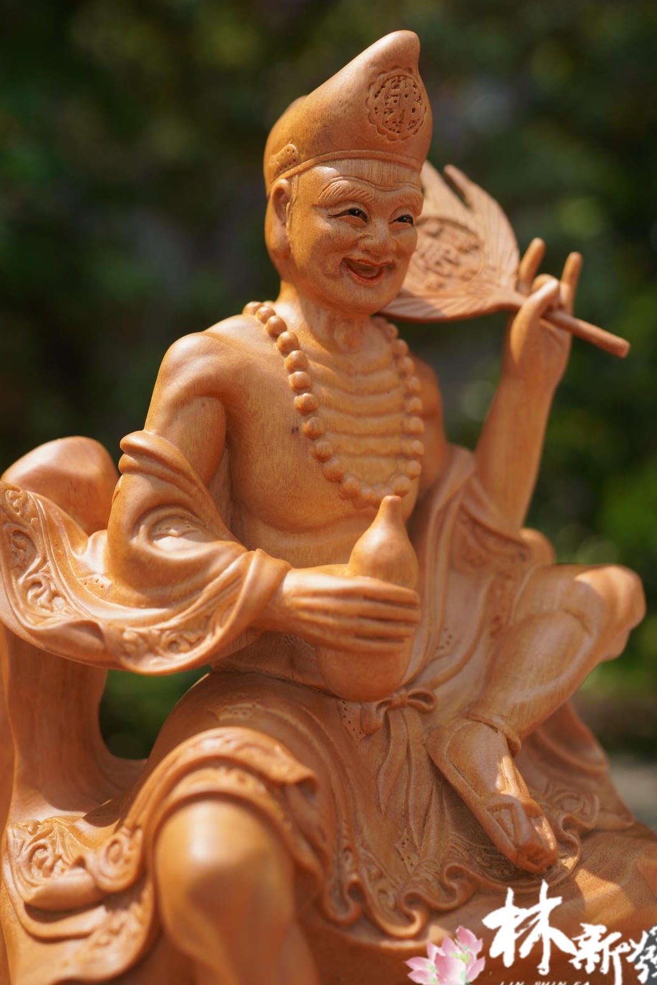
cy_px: 454
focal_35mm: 40
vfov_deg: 48.4
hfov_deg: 33.4
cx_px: 353
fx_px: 1095
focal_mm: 35
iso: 400
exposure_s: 1/4000
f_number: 4
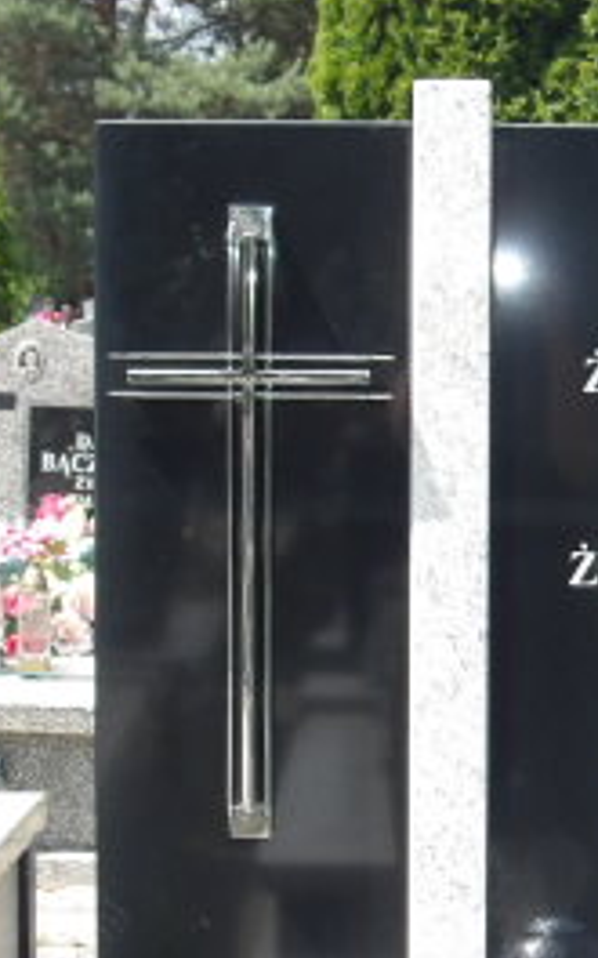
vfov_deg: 15.3
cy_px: 758
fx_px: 3546
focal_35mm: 136
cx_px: 703
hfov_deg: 9.5
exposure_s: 1/262
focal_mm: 9.4
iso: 100
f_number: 4.2
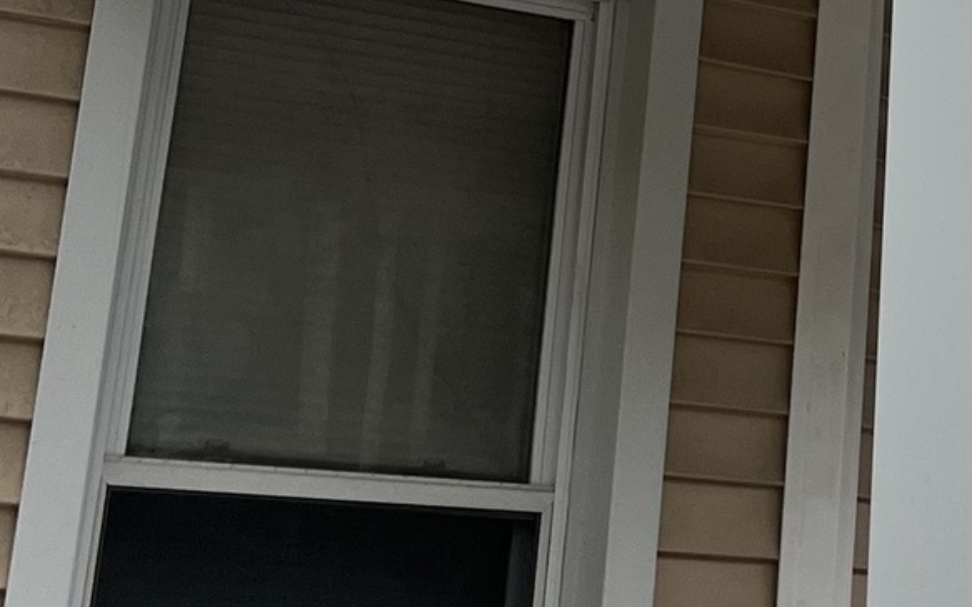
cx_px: 1175
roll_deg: -2.5
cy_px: -320
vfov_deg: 11.5
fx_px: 2887
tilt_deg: +21.8
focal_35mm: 109
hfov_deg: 18.1
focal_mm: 5.7
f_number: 1.5
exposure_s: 1/539
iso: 50
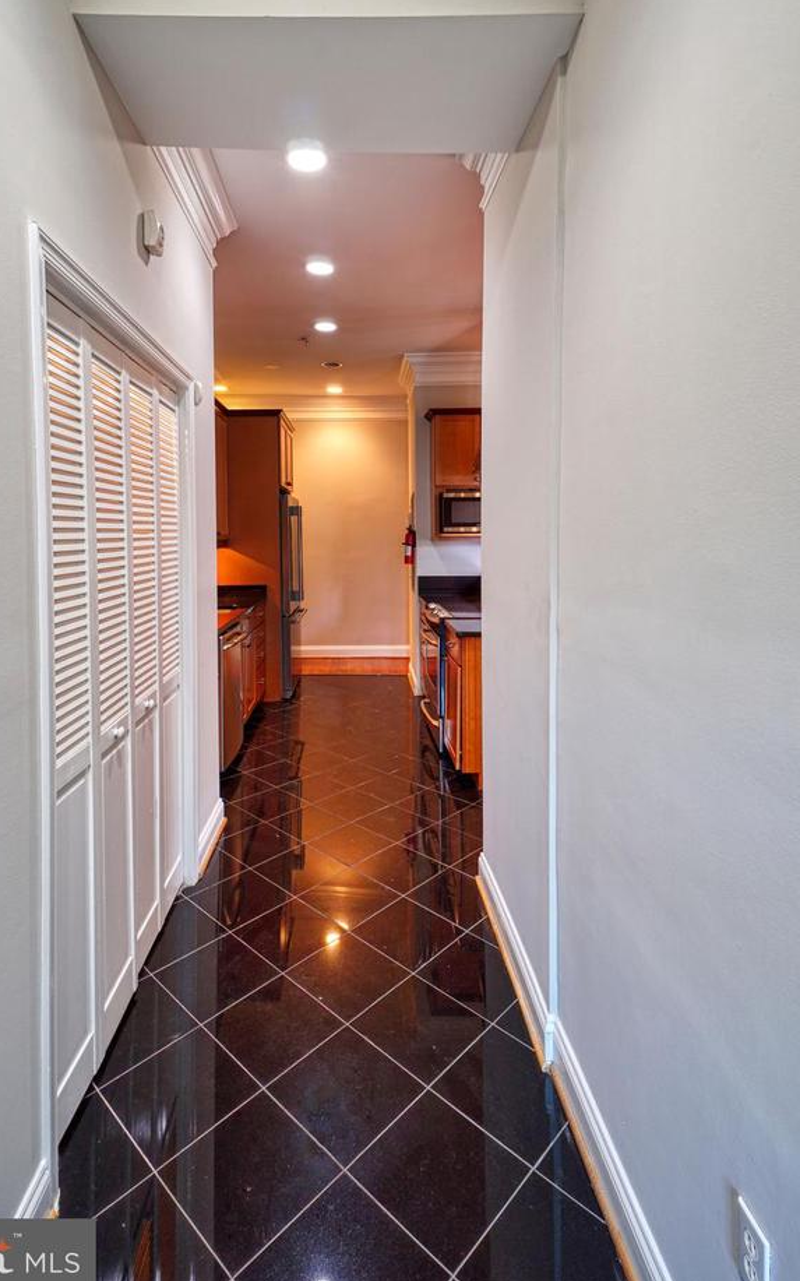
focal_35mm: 18
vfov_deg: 90.4
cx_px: 353
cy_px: 545
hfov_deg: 64.8
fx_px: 628
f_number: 11
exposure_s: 1/1.67
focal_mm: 10
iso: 100
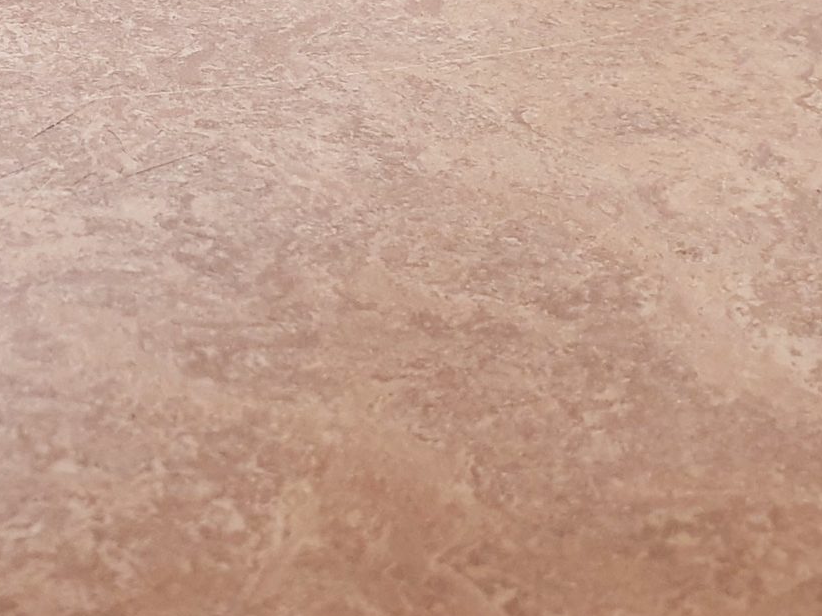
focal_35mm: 81
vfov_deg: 17.7
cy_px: -29
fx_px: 1923
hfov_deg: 23.2
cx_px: 9
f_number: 2.4
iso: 320
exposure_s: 1/33
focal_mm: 4.3
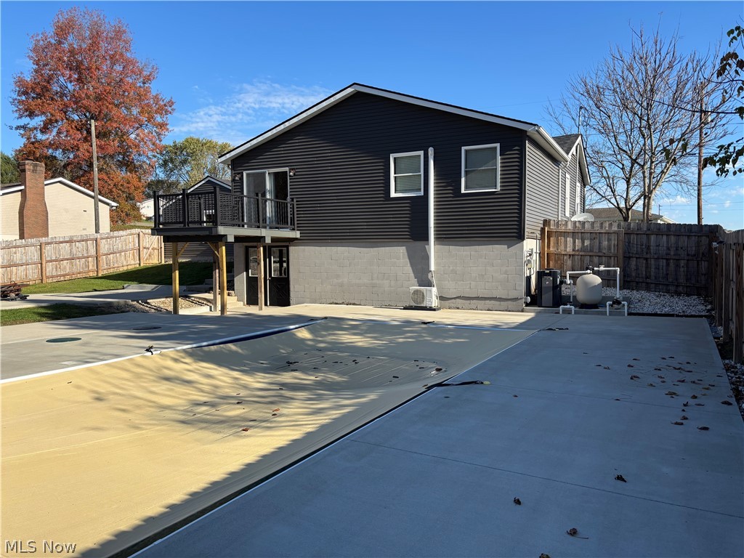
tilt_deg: -1.6
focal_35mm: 26
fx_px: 559
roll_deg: +0.1
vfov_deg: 53.1
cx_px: 372
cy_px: 279
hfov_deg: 67.3
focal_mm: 5.96
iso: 50
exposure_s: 1/2342
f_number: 1.6
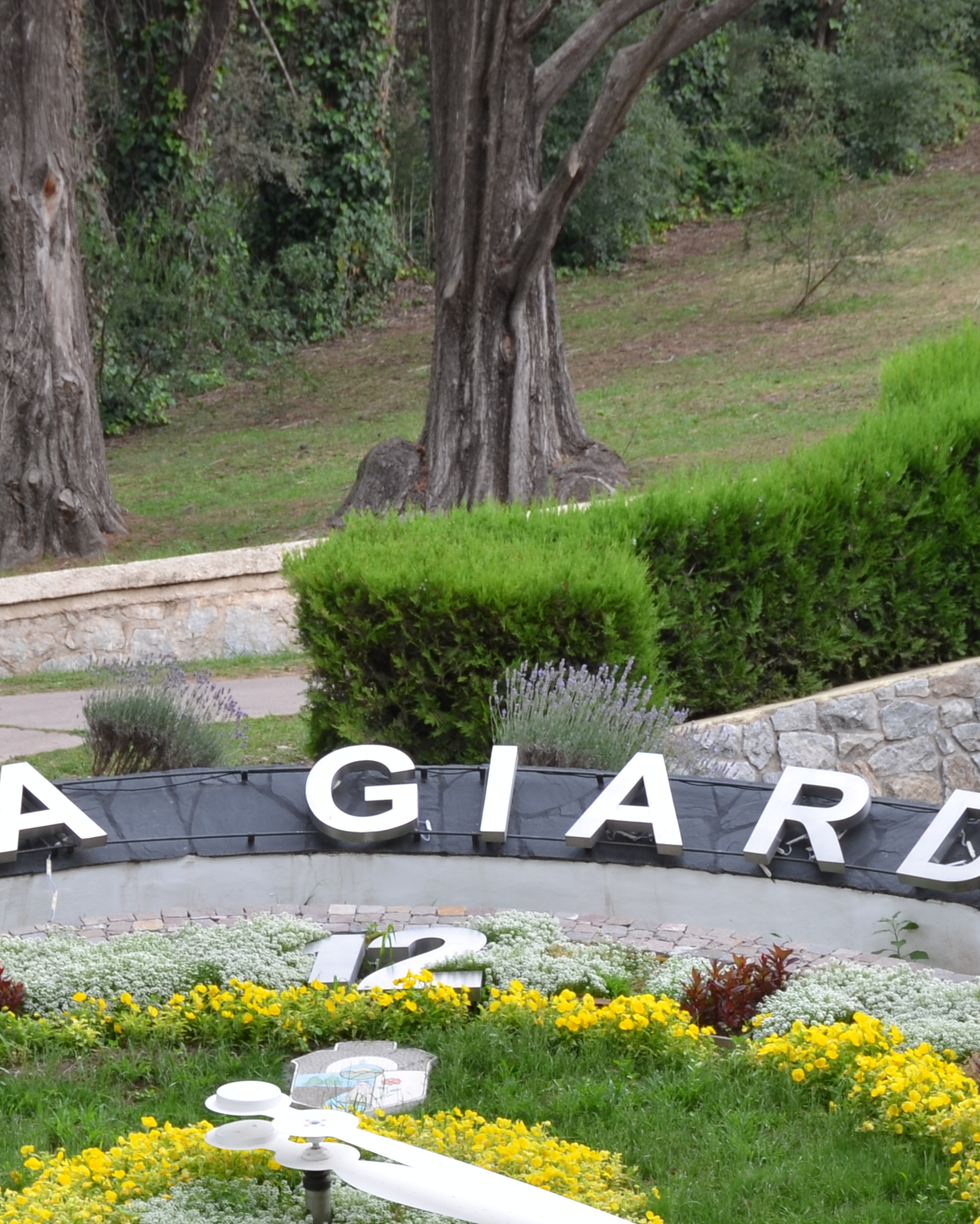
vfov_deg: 8.4
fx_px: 8373
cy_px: 899
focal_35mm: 231
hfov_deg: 6.7
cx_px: 252
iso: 100
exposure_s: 1/15
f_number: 9
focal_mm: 62
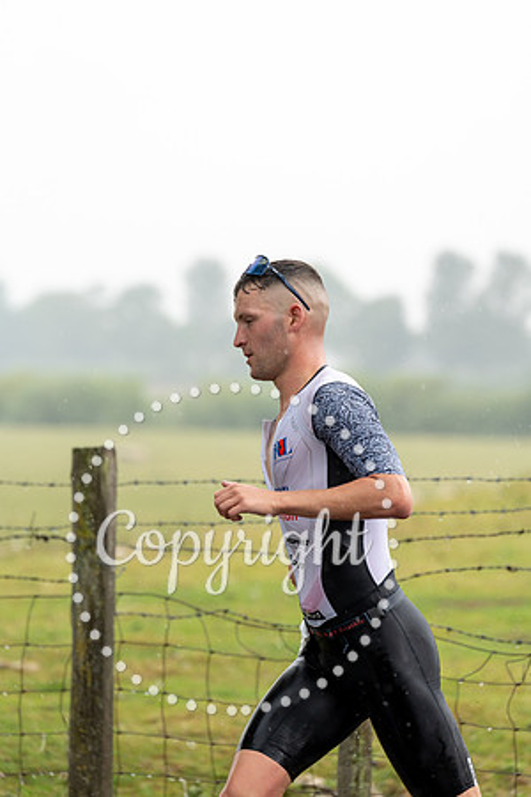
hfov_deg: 9.9
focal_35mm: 139
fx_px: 3075
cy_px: 398
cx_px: 266
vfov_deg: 14.8
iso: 1000
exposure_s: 1/1000
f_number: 3.2
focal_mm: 139
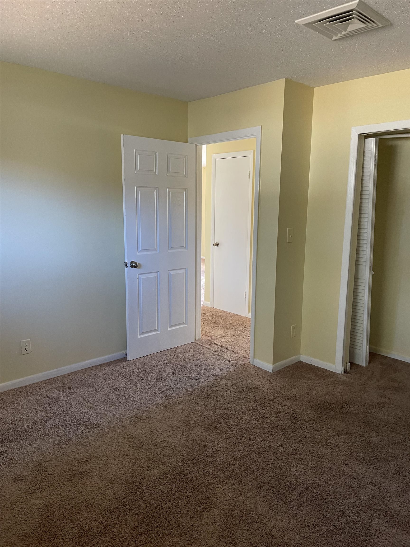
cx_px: 205
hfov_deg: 53.1
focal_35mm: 26
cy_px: 274
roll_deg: -0.4
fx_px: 411
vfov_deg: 67.3
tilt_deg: -9.0
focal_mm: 4.2
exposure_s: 1/60
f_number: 1.6
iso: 160
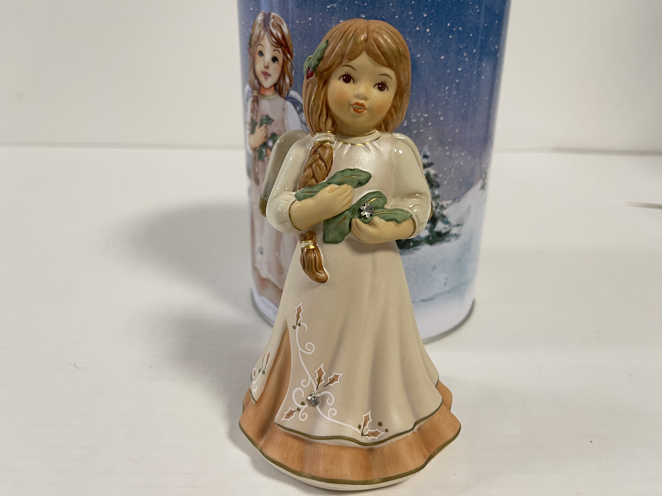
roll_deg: -1.8
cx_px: 331
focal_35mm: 25
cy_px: 248
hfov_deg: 69.4
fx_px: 478
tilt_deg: -20.7
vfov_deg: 54.9
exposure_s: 1/50
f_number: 1.6
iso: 80
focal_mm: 5.1
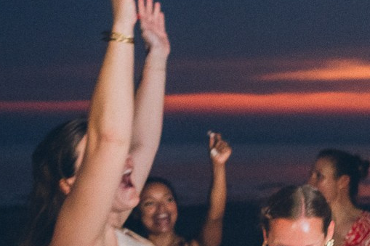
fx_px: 1068
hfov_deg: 16.6
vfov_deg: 13.1
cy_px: 48
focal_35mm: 104
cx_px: 649
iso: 2000
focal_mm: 24
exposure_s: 1/250
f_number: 2.5
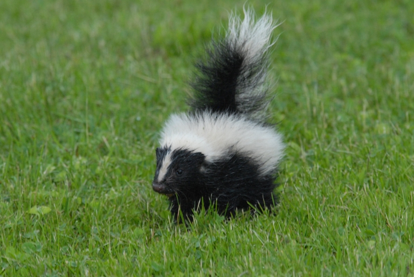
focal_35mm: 390
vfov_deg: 3.5
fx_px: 4490
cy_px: 138
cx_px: 207
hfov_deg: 5.3
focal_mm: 260
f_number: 7.1
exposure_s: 1/125
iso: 800
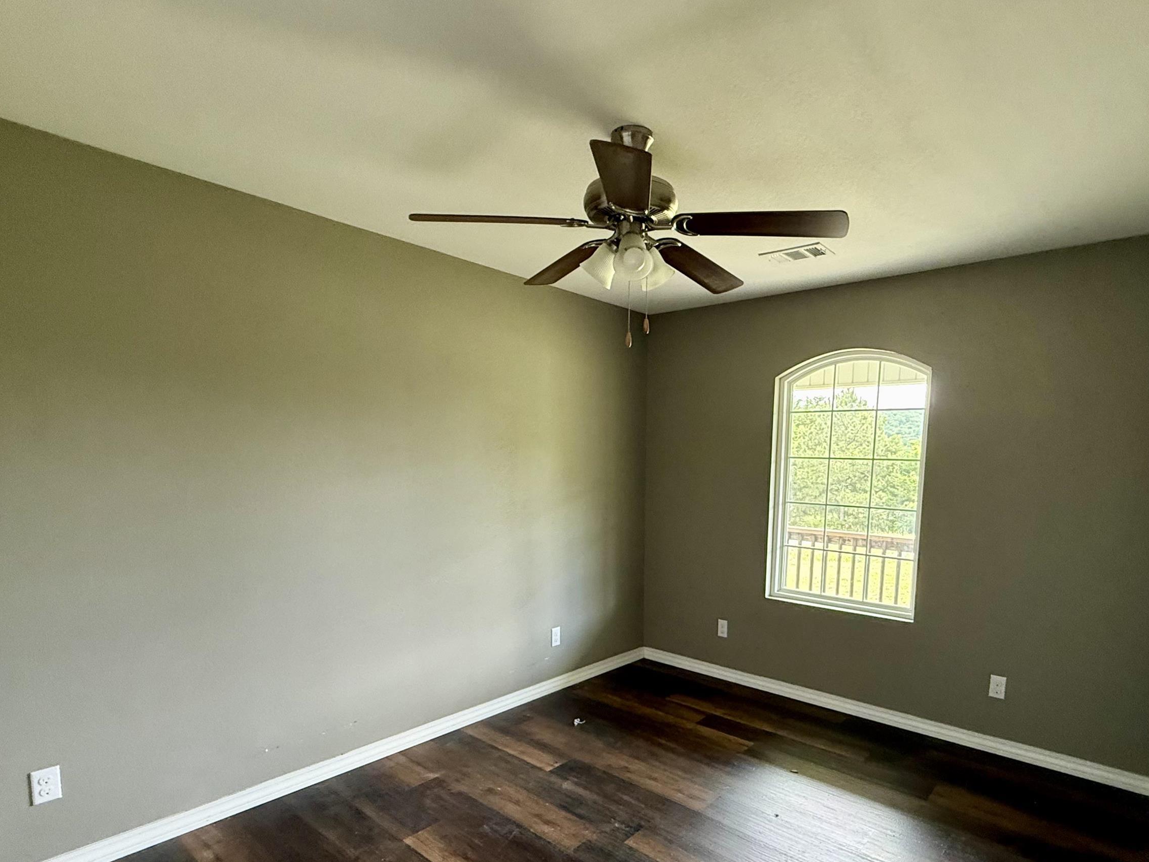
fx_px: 631
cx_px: 640
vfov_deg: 67.6
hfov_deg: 84.3
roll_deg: +1.4
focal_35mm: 19
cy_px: 543
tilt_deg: -6.9
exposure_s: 1/80
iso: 320
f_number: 2.2
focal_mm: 2.22
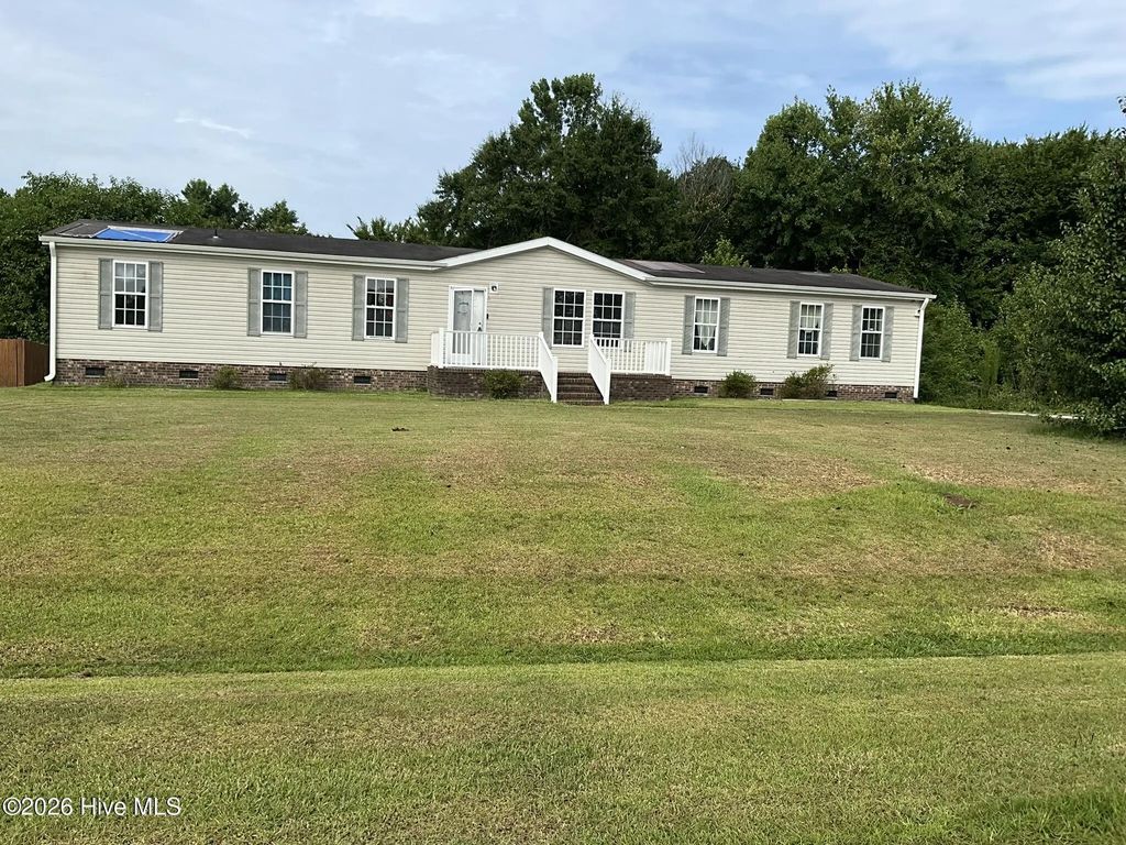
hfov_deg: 61.7
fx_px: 943
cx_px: 563
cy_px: 422
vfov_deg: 48.2
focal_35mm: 29
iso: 25
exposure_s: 1/1730
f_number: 1.8
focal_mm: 3
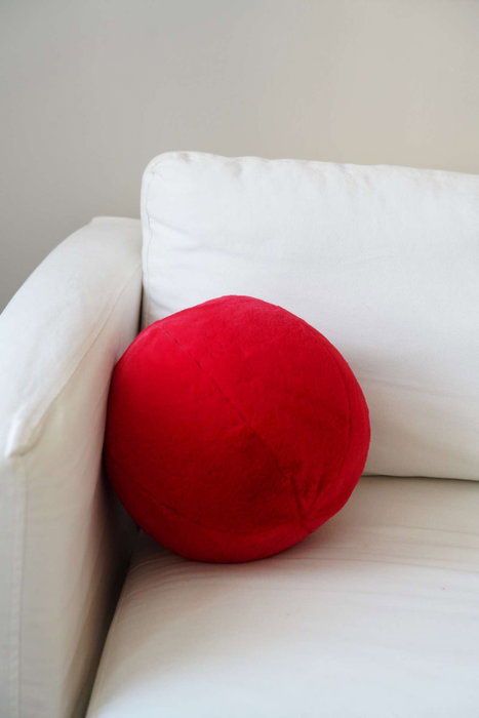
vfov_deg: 28.8
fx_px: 1396
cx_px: 240
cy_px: 359
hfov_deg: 19.5
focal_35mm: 70
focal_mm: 70
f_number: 4.5
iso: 2500
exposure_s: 1/100
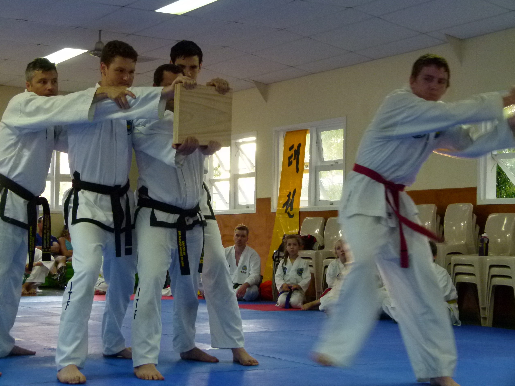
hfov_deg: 28.6
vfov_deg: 21.6
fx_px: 1012
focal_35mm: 68
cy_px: 191
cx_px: 259
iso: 400
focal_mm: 12.1
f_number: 3.3
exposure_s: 1/40
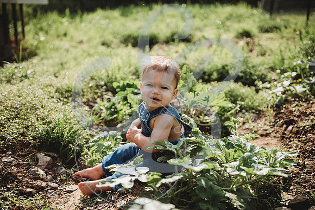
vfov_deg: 28.1
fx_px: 420
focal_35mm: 48
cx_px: 158
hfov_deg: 41.1
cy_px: 105
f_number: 2.8
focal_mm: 48
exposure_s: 1/640
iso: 100
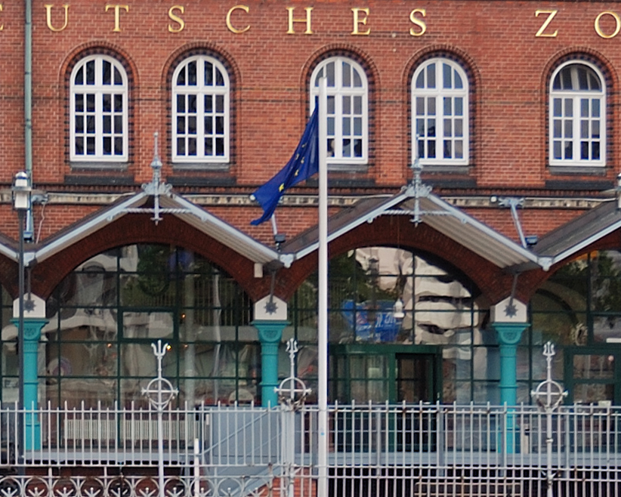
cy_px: 827
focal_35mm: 146
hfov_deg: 12.4
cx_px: -357
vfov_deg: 10.1
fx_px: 2684
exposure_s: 1/100
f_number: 5
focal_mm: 22
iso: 100
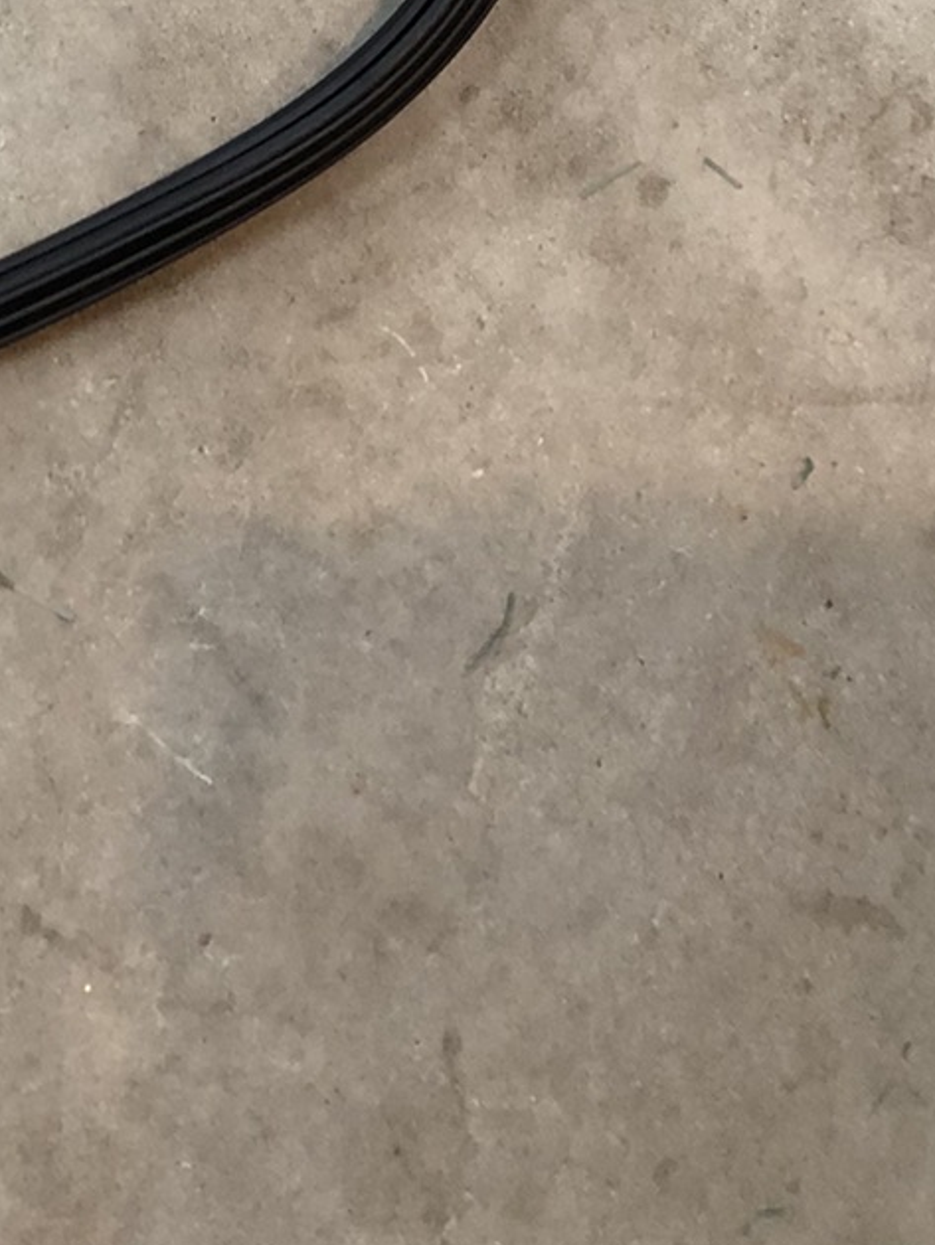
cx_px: -47
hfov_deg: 15.9
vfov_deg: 18.4
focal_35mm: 91
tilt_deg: -64.2
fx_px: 3275
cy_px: -751
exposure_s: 1/17
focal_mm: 3.99
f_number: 1.8
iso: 64
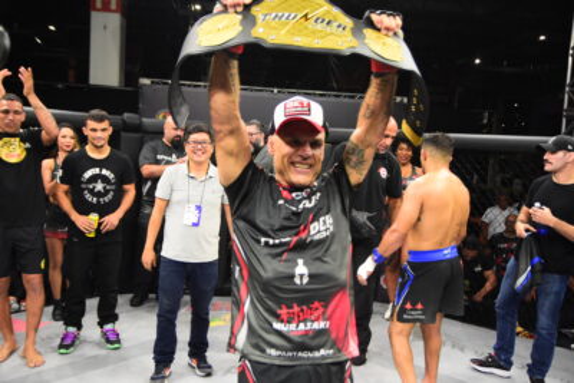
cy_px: 192
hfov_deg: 36.9
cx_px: 287
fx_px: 861
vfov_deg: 25.1
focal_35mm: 54
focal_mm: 36
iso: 2000
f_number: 2.8
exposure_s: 1/1250
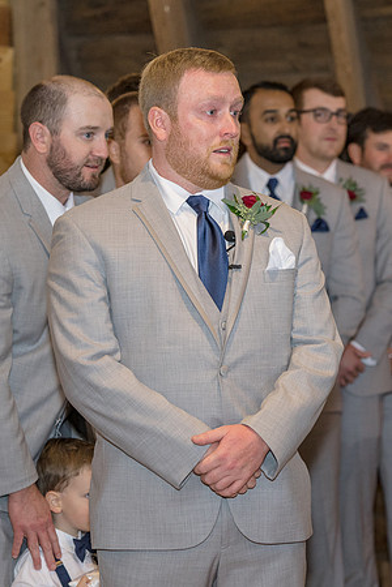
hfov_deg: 9.1
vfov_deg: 13.7
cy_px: 294
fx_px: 2450
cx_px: 213
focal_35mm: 150
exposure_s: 1/250
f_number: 4
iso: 2000
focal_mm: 100
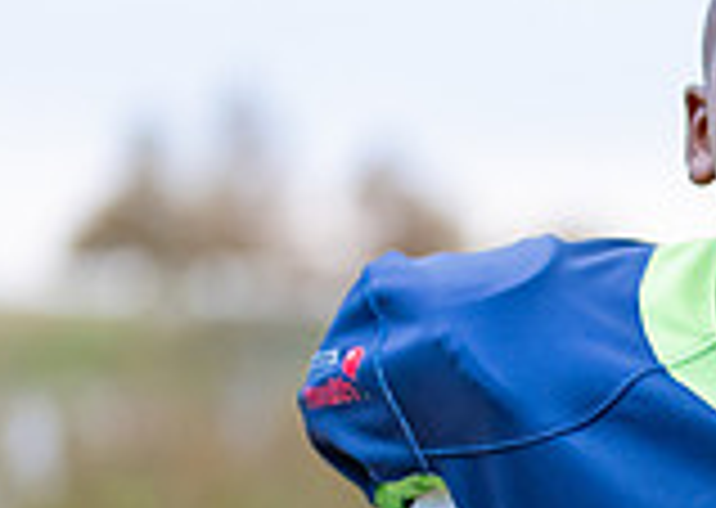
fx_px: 4304
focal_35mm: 212
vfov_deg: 6.7
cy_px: 636
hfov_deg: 9.4
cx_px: 851
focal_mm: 50
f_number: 1.2
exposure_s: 1/320
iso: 100
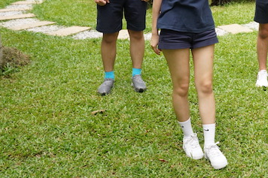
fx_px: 469
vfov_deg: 20.5
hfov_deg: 29.1
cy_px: -18
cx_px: 289
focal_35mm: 63
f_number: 5.6
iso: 1250
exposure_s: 1/800
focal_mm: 28
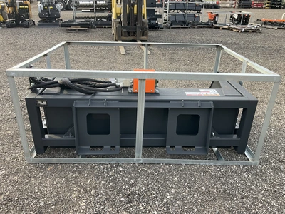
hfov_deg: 61.7
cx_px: 142
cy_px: 107
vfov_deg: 48.2
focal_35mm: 29
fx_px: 239
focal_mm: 3
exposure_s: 1/122
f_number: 1.8
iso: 20
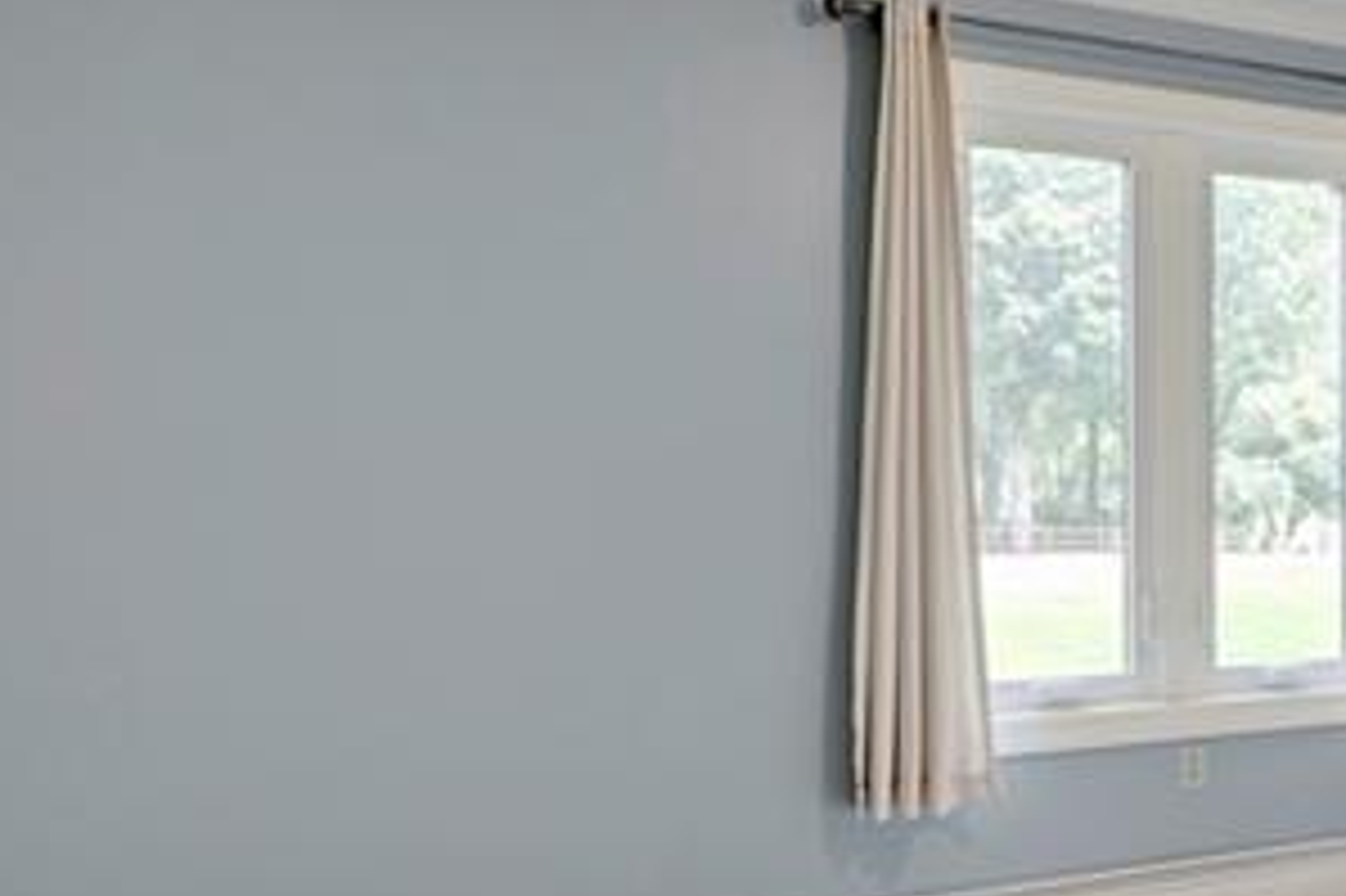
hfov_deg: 31.2
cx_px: 1778
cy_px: 518
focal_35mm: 48
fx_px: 1794
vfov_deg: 28.0
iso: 100
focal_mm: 14
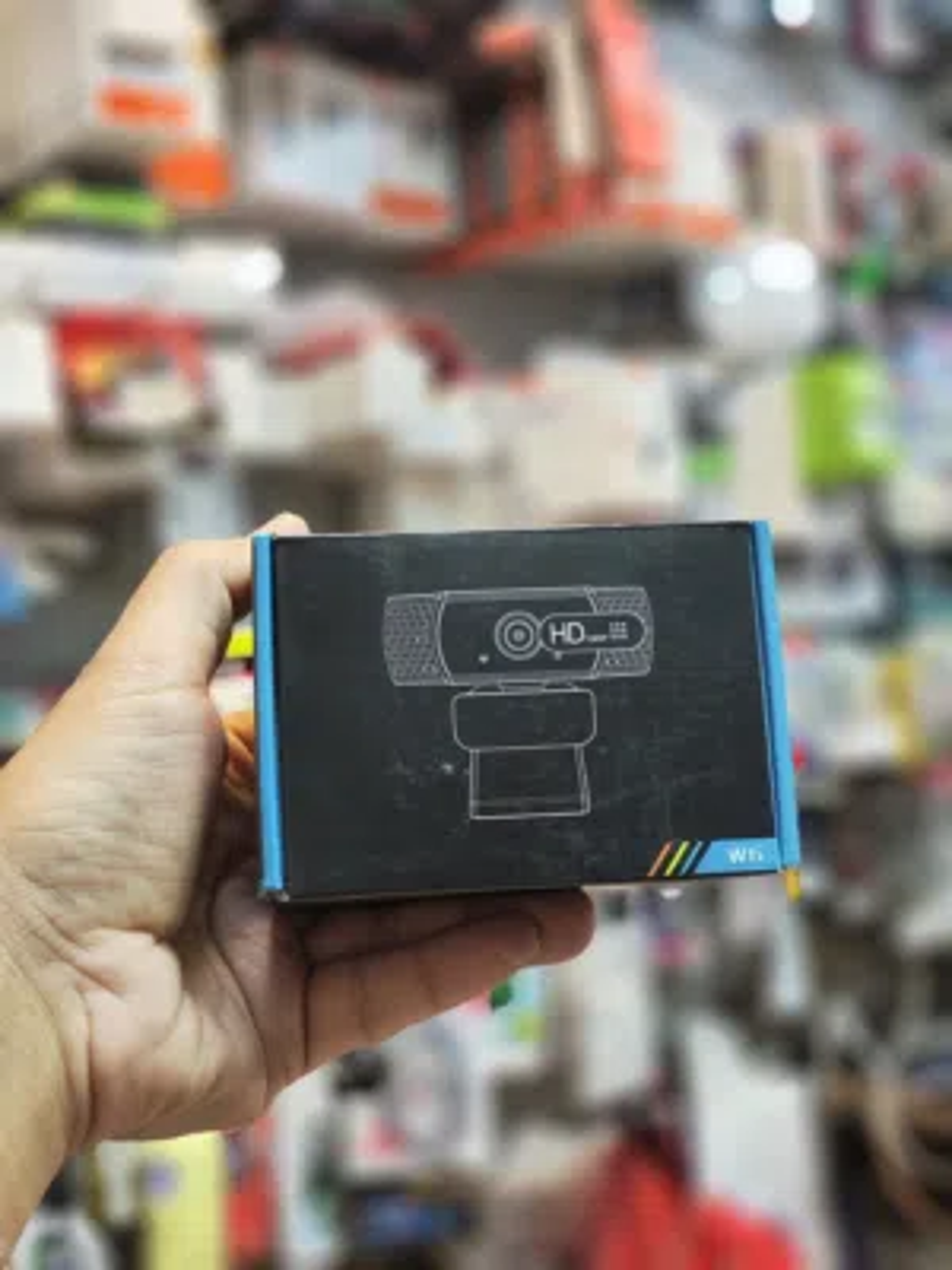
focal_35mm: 48
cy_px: 635
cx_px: 476
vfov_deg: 39.7
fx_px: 1760
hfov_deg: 30.3
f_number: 1.9
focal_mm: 7.1
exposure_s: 1/100
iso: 241
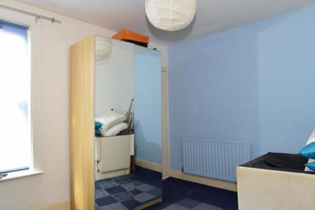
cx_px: 146
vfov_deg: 59.4
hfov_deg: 81.1
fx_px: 184
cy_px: 107
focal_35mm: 21
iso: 400
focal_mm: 10
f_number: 5.6
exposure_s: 1/15
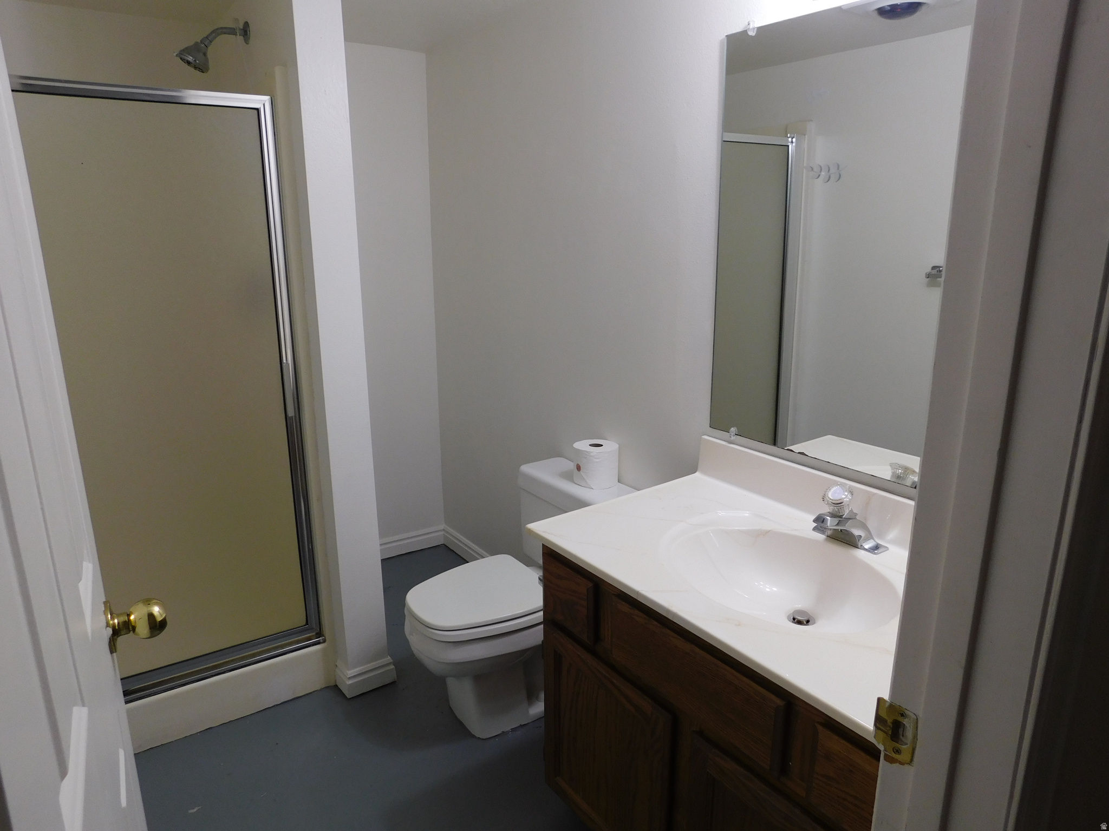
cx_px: 554
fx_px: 737
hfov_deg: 73.9
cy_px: 416
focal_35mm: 23
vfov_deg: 58.9
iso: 125
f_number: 3
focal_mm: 4
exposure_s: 1/60
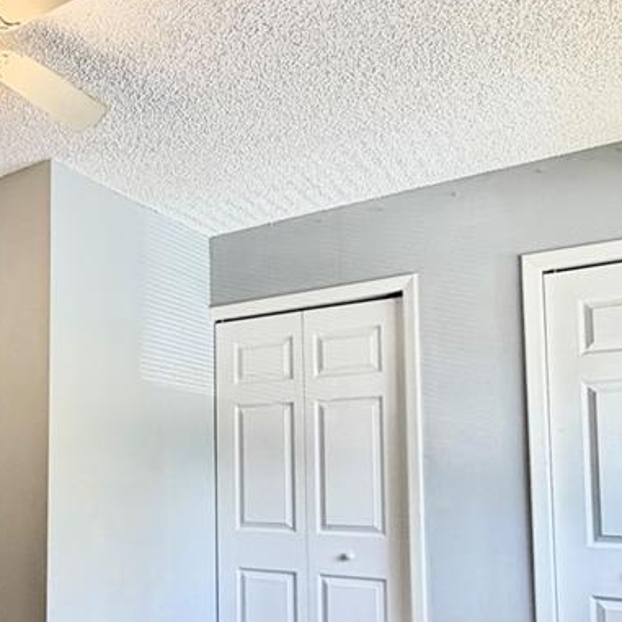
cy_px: 436
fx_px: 793
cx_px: 36
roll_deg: -0.5
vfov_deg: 42.0
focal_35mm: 39
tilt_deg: +4.2
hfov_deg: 39.1
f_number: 2.2
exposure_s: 1/121
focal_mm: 2.22
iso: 250
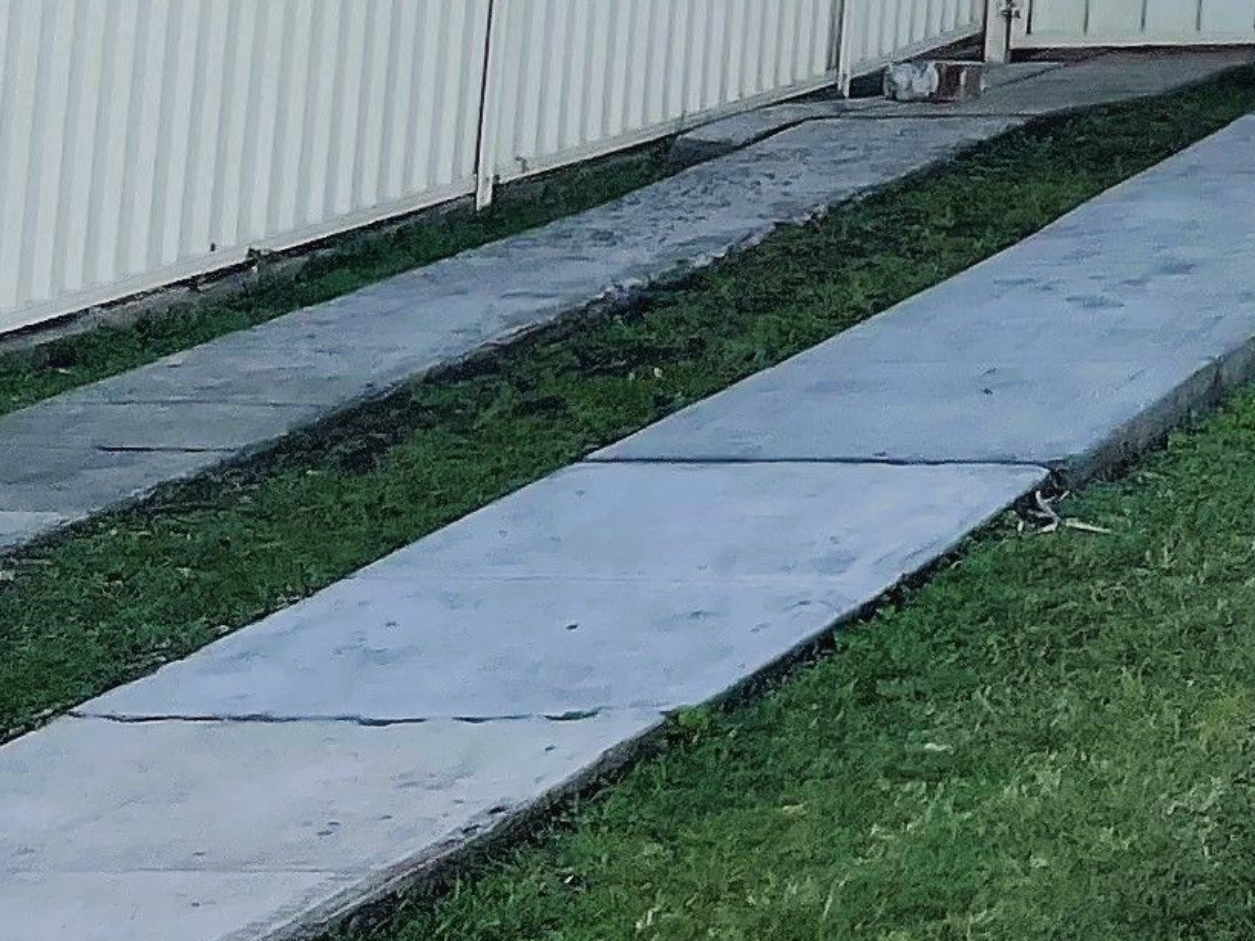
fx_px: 4640
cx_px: 2841
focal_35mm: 128
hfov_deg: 12.6
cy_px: -809
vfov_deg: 10.8
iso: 32
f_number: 1.6
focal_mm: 4.2
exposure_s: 1/1135
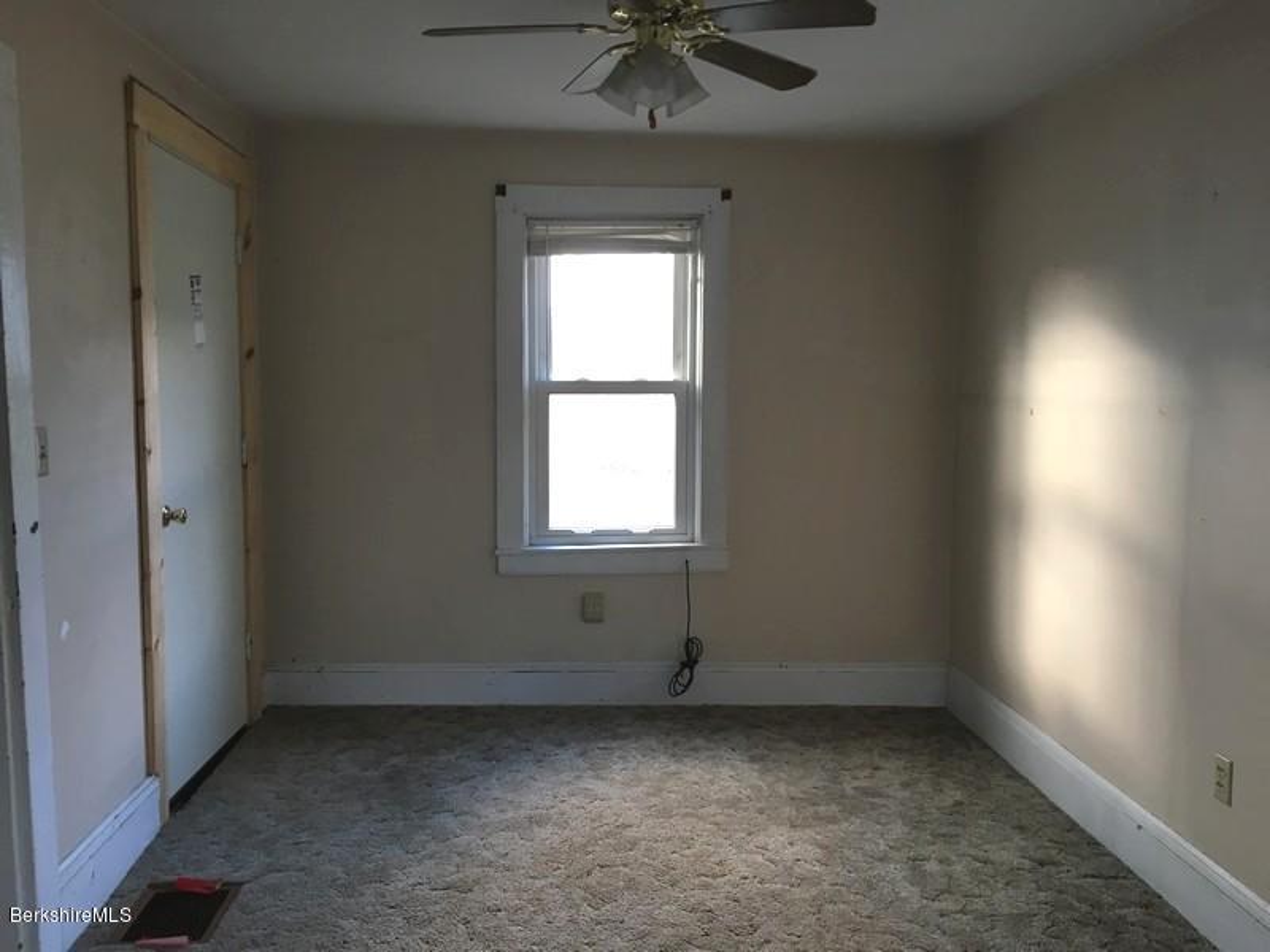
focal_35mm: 29
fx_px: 1064
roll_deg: -1.5
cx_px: 635
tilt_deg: -6.2
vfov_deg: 48.2
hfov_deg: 61.7
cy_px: 476
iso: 64
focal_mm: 4.15
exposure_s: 1/30
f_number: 2.2
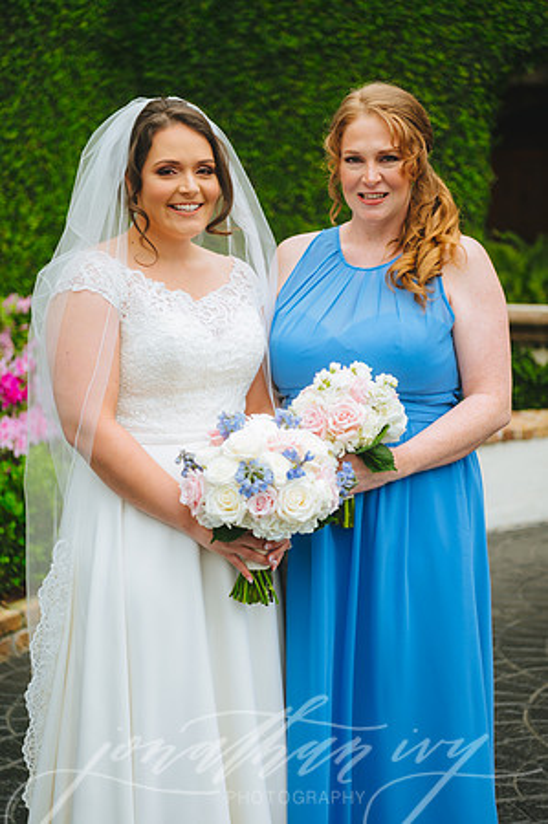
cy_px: 412
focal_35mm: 70
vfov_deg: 28.9
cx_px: 274
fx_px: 1602
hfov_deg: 19.4
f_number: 2.8
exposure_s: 1/320
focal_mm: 70
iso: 125
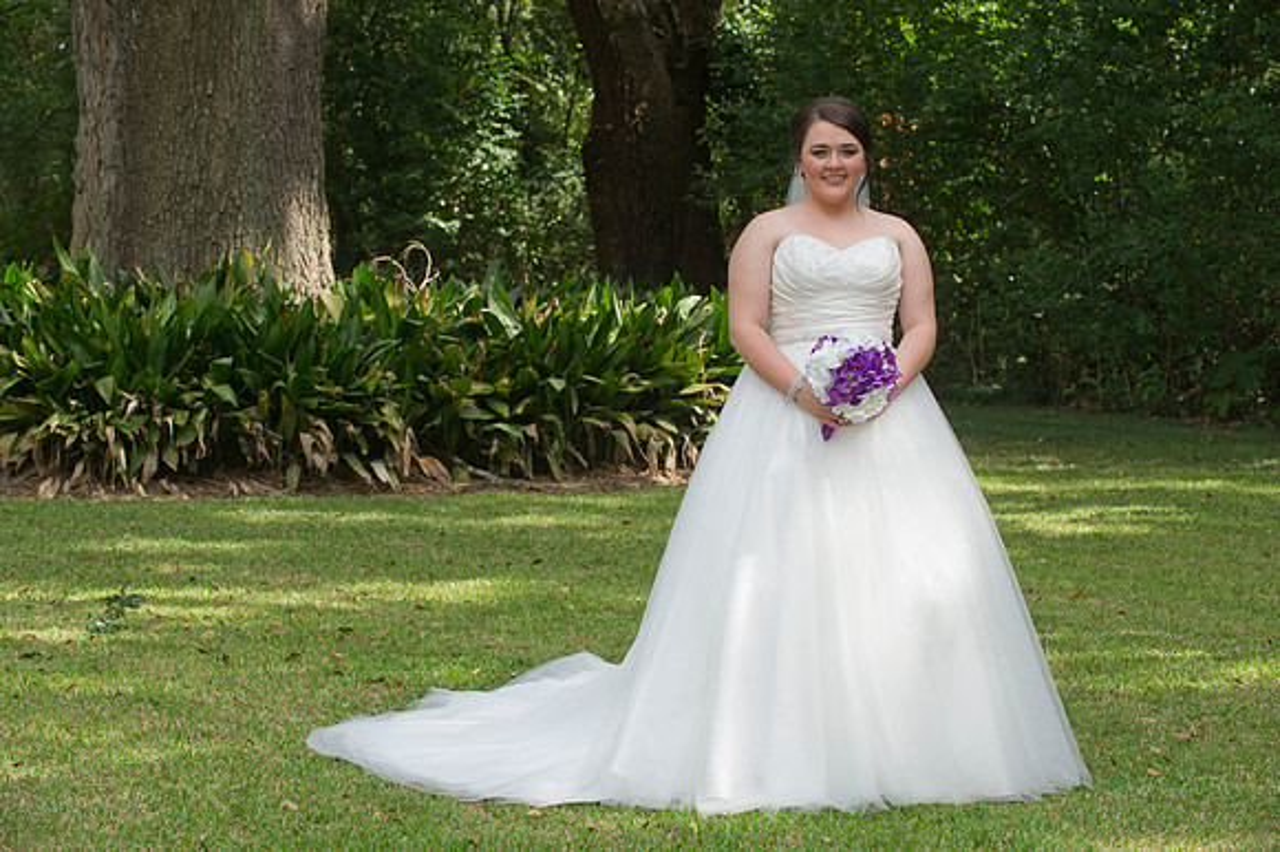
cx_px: 640
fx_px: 3482
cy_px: 426
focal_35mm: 98
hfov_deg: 20.8
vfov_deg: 13.9
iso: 320
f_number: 6.3
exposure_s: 1/125
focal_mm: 98
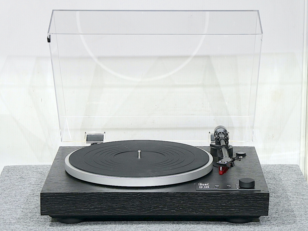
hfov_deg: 17.1
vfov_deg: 12.9
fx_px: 1023
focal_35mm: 115
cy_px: 116
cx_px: 154
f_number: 5.1
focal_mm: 20.6
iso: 200
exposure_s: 1/13
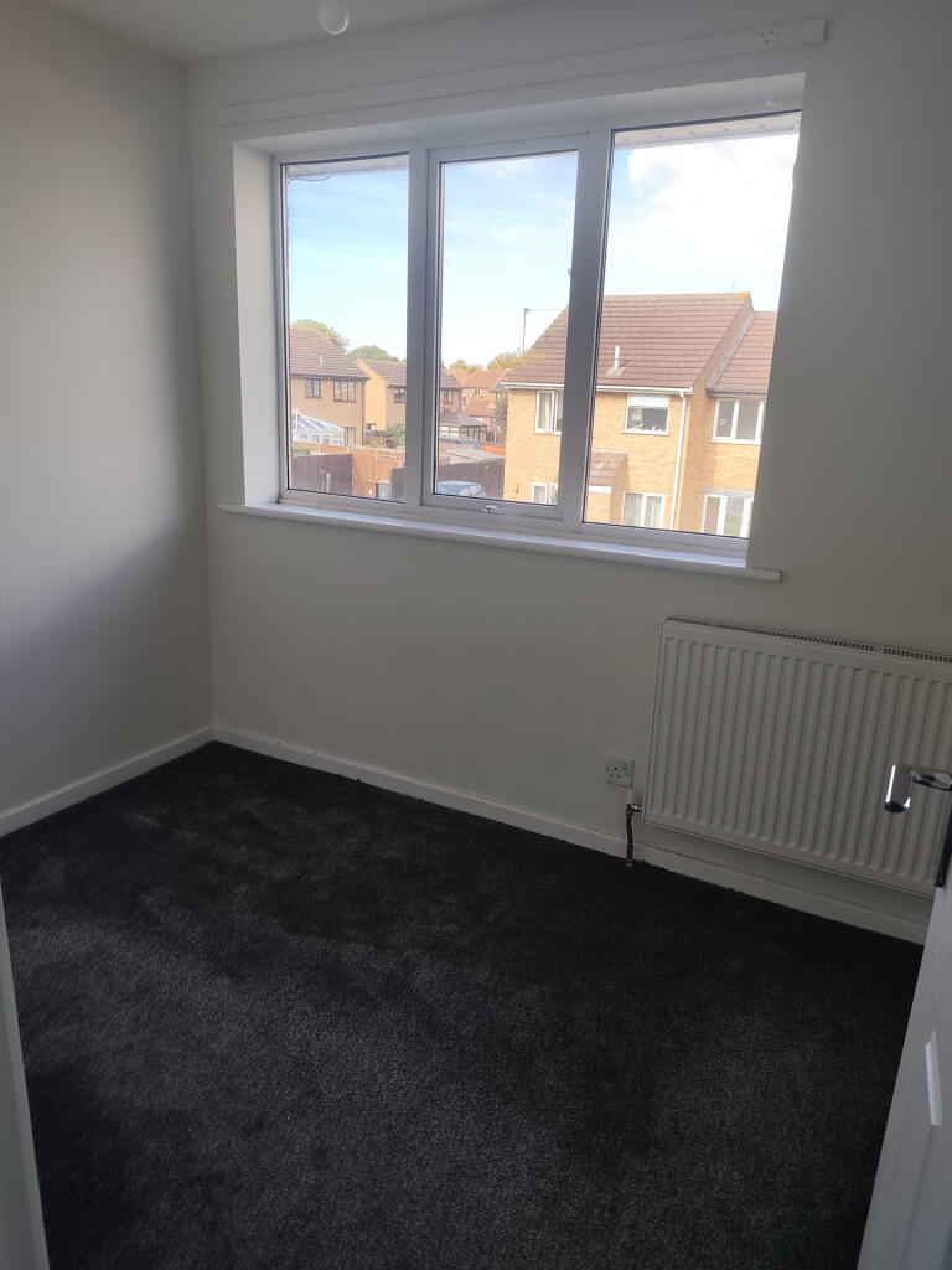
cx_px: 476
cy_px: 635
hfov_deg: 58.9
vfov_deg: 73.9
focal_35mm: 23
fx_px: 843
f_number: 1.65
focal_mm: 6.19
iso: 50
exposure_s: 1/268
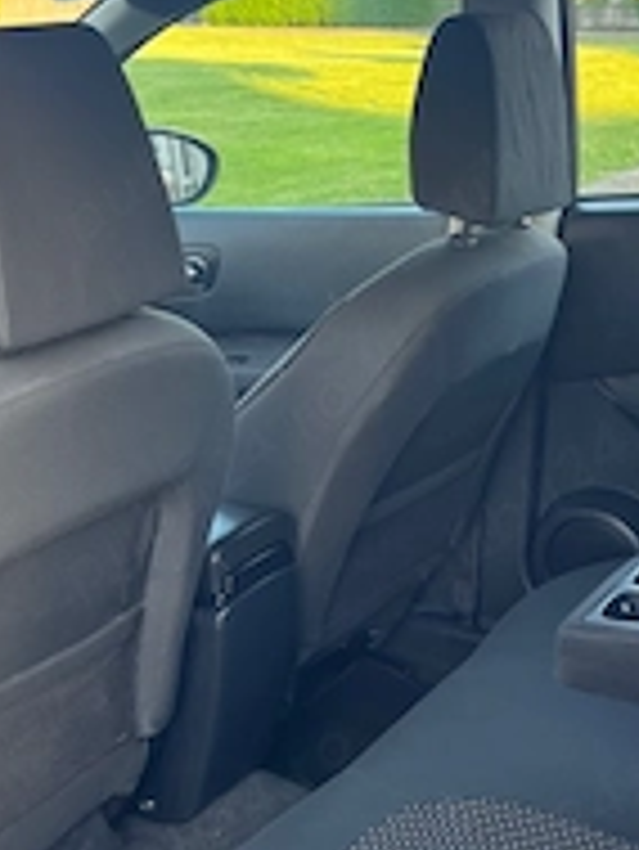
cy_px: 540
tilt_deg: -20.8
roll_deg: +1.3
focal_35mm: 55
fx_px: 1352
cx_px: 297
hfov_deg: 26.6
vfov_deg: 34.7
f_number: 1.6
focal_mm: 5.1
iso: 64
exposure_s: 1/122
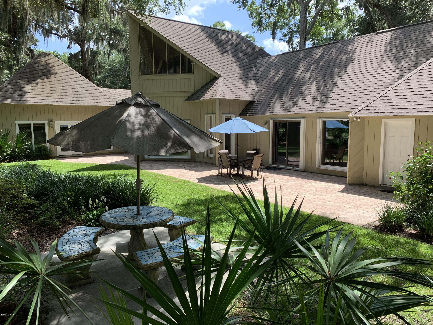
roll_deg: +0.7
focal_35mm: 26
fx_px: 325
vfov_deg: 53.1
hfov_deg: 67.3
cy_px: 162
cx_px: 216
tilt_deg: -5.6
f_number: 1.8
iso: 25
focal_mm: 4.25
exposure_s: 1/543
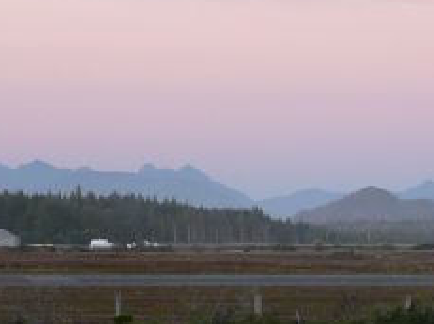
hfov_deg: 10.1
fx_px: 2454
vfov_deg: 7.5
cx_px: 326
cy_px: 252
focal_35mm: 196
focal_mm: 9.2
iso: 100
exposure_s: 1/30
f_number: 3.2
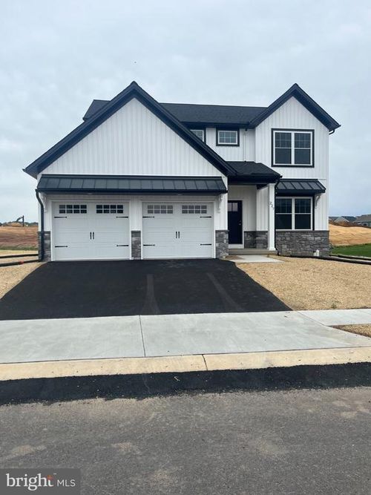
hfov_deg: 53.0
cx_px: 186
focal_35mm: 26
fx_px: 372
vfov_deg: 67.3
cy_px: 248
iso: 50
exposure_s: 1/2632
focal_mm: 5.1
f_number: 1.6
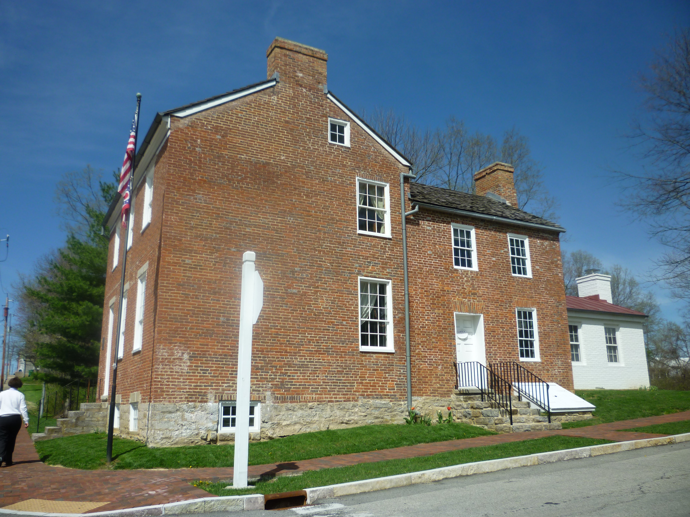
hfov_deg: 61.7
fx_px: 578
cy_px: 258
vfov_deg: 48.2
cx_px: 345
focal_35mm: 29
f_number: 4
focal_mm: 5.2
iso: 80
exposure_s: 1/800
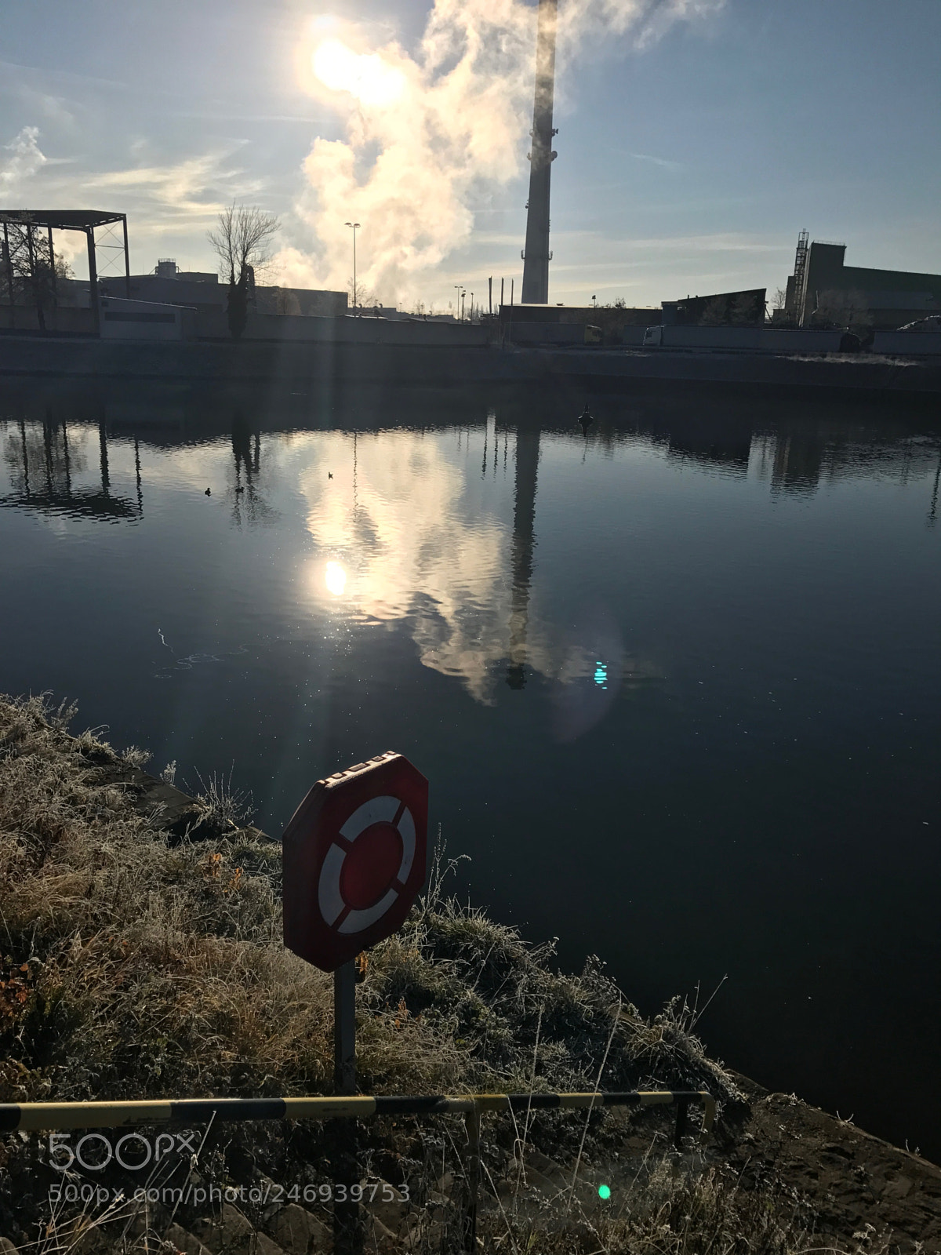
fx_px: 1015
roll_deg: -0.4
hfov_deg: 49.7
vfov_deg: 63.4
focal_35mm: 28
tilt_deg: -15.2
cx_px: 470
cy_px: 628
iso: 25
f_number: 1.8
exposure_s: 1/7407
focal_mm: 3.99
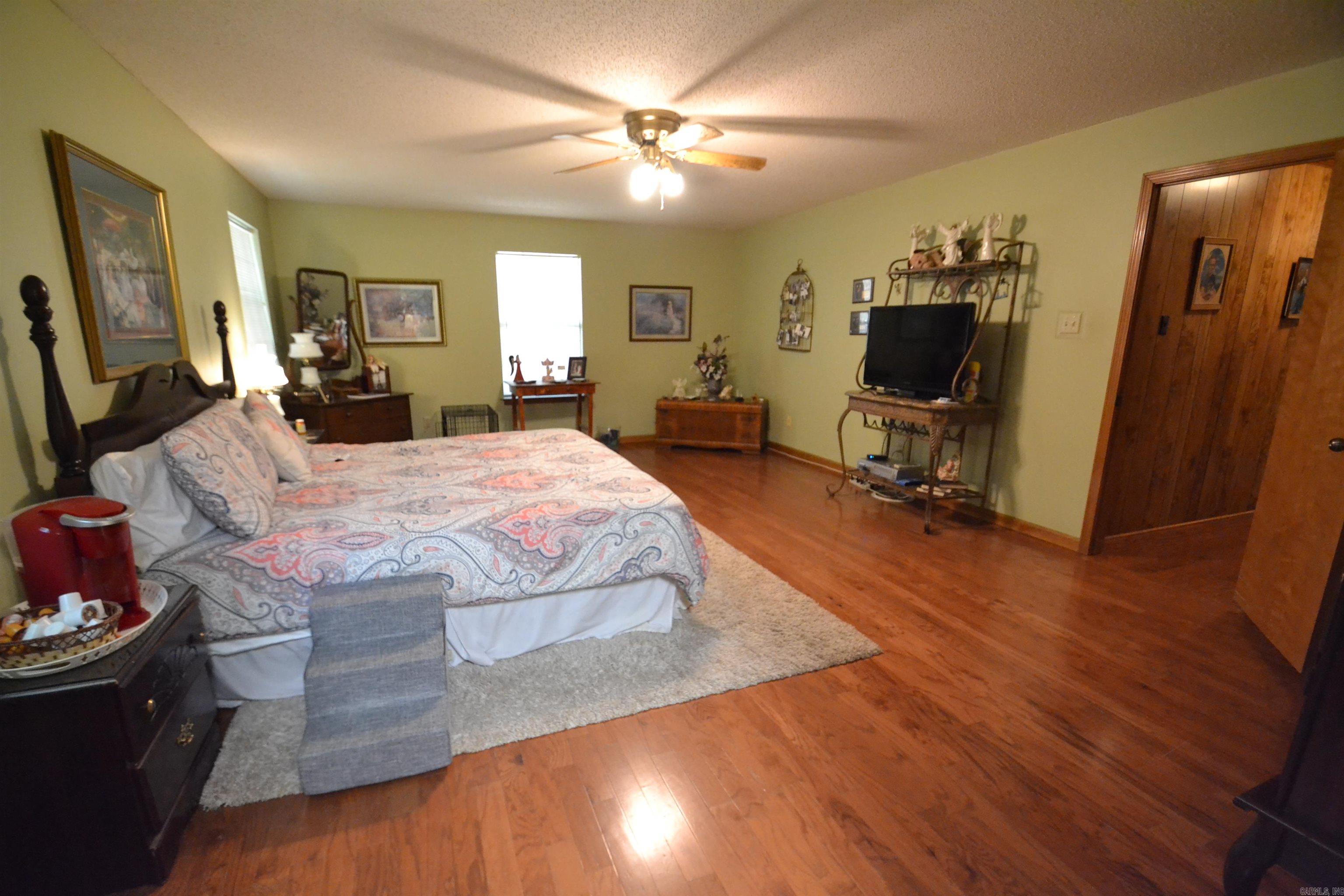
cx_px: 672
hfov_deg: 100.4
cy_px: 448
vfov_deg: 77.3
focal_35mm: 15
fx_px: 560
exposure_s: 1/50
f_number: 3.5
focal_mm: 10
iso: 3200
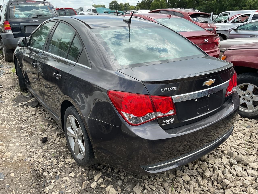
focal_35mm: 29
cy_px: 97
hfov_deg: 61.7
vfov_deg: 48.2
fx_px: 216
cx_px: 129
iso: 16
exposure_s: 1/666
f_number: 1.8
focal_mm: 3
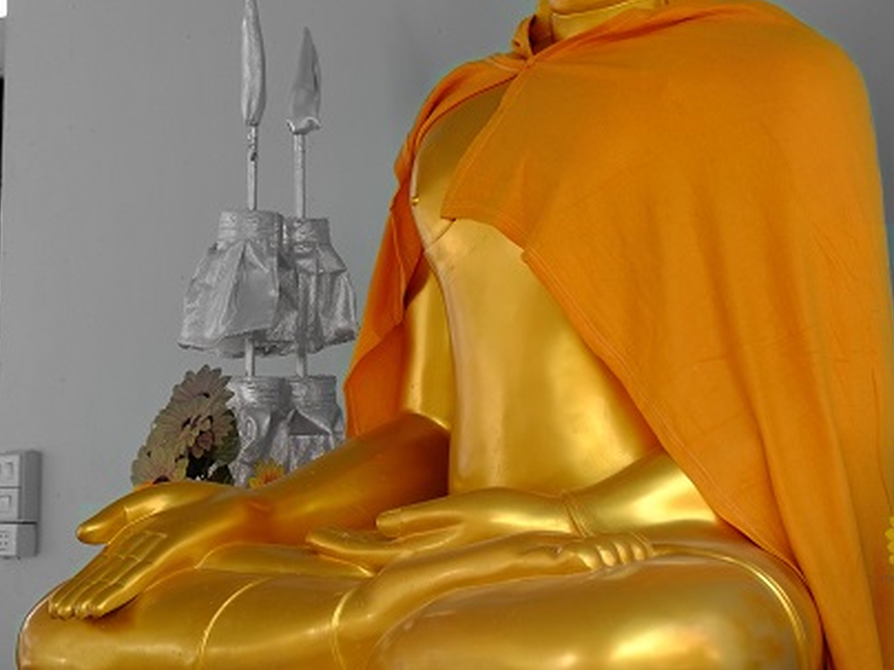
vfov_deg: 12.1
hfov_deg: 16.3
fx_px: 3125
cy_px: 13
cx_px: 447
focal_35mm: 121
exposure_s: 1/140
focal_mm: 55
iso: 200
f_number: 4
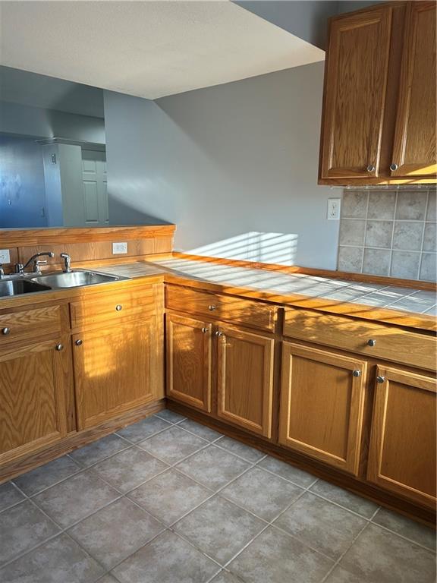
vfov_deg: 67.3
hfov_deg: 53.1
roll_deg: -0.7
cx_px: 218
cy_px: 292
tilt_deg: -12.3
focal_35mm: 26
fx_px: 438
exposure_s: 1/120
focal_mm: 5.7
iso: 64
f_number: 1.5
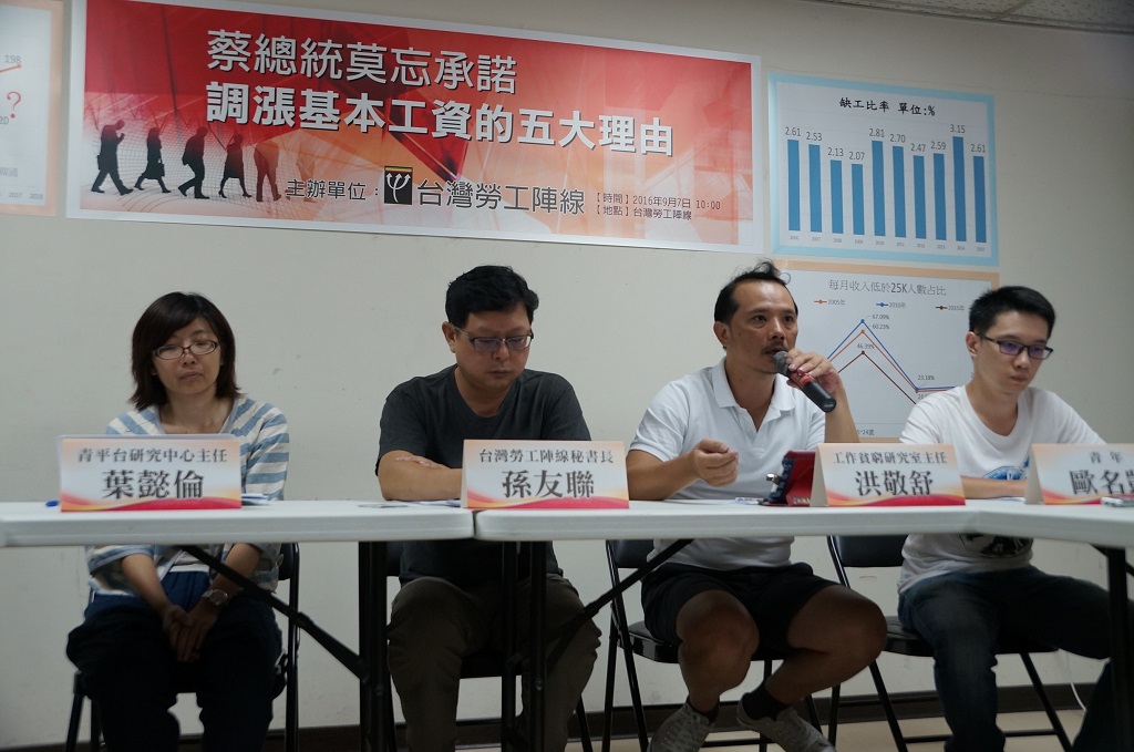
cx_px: 567
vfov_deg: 36.7
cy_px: 376
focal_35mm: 36
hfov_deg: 53.2
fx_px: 1132
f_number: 4
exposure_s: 1/60
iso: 400
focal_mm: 24
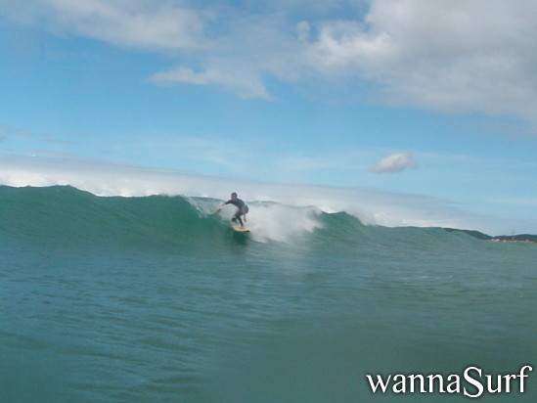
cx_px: 268
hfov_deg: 49.0
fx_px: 590
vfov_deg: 37.7
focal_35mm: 38
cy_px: 202
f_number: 6.3
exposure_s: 1/1000
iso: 800
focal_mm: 6.7
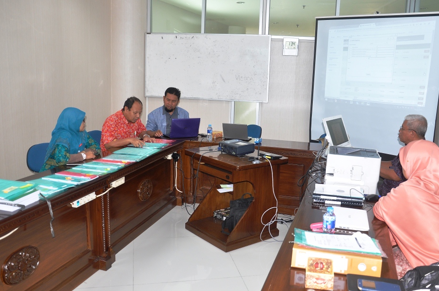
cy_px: 139
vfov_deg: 43.5
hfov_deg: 62.0
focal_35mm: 30
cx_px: 227
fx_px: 365
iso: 450
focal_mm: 18
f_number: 3.5
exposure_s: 1/60
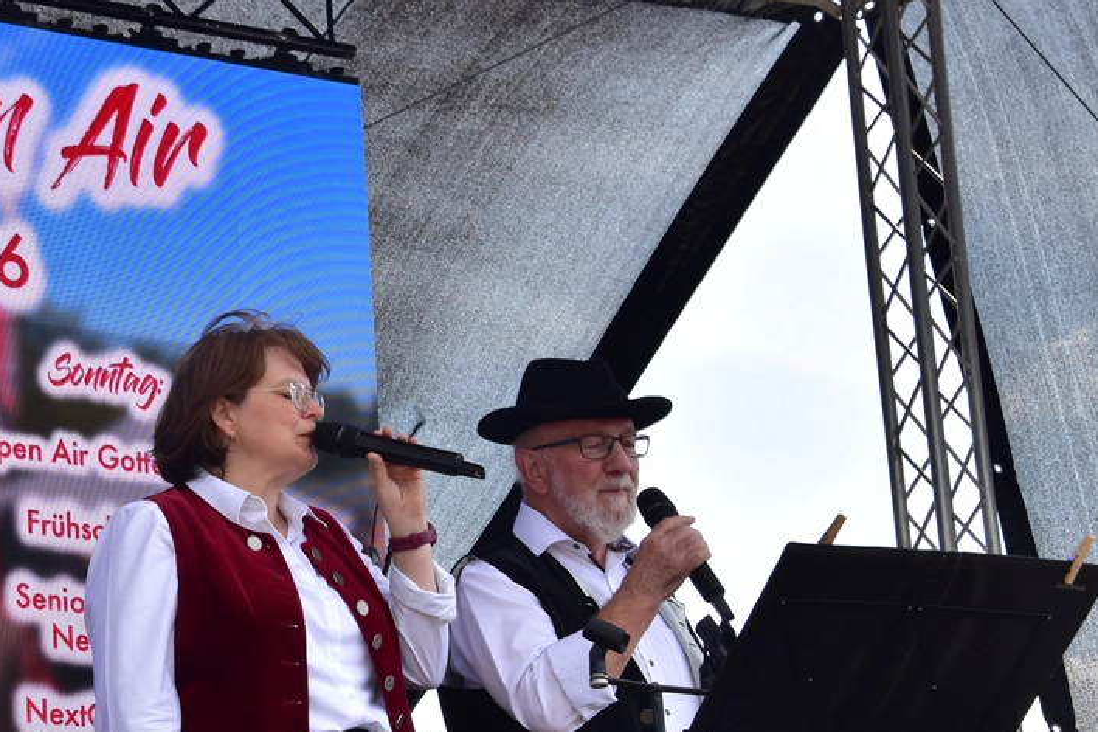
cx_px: -33
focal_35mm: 108
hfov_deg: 18.4
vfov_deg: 12.7
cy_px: 501
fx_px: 3294
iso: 200
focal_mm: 34
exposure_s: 1/250
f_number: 8
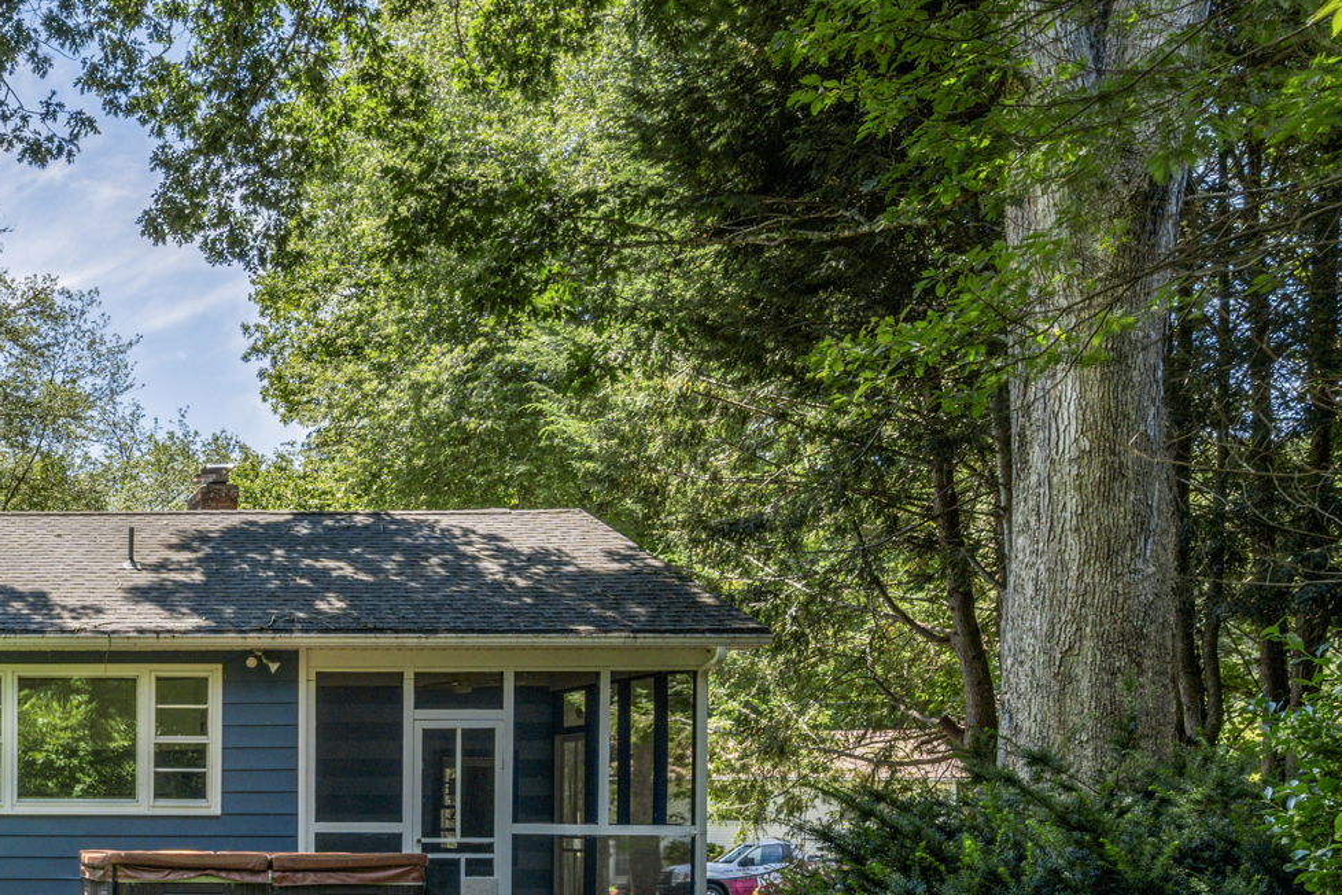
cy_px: 809
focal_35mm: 47
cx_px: -215
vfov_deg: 27.4
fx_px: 1762
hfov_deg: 34.5
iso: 320
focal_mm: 18.5
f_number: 9
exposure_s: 1/50
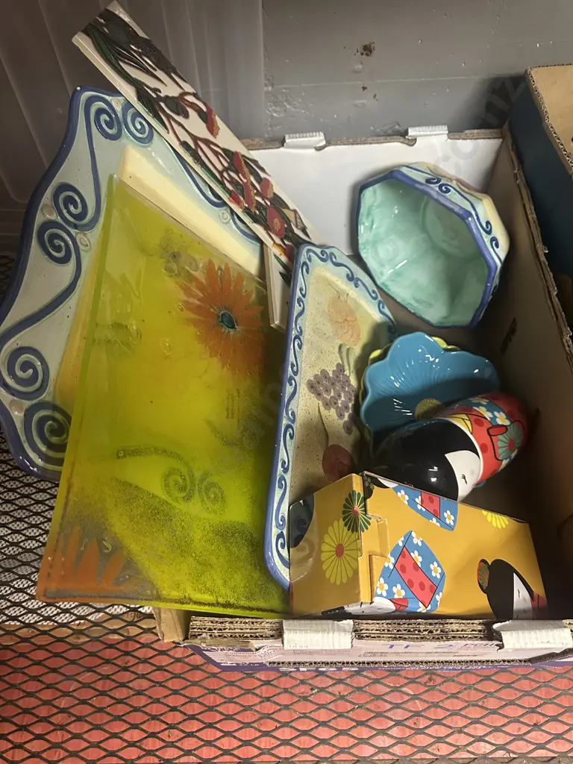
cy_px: 382
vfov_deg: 71.6
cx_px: 286
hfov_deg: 56.8
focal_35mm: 24
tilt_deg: -58.8
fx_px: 530
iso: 640
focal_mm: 6.86
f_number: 1.78
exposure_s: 1/50
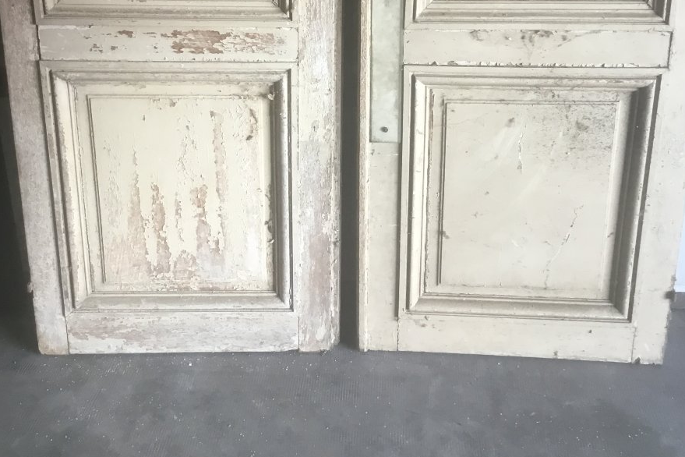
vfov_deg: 30.1
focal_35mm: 44
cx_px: 348
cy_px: 126
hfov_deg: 44.5
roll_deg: -0.1
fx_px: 837
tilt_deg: -22.6
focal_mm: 3.3
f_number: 2.4
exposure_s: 1/33
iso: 40
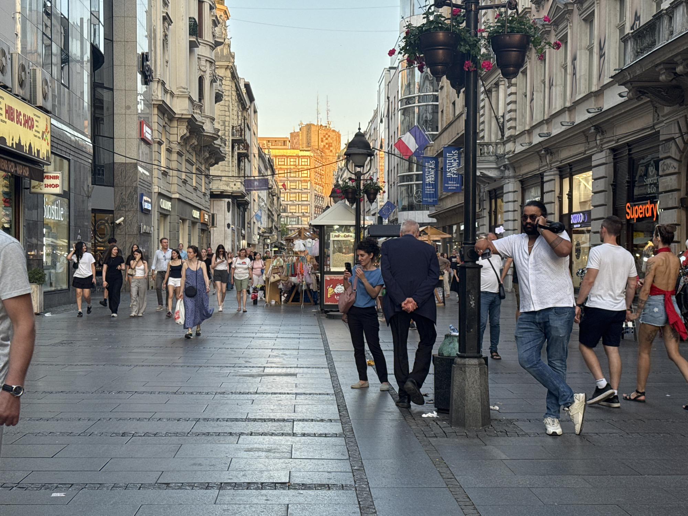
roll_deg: +0.5
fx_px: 954
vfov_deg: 30.3
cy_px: 258
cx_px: 344
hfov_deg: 39.7
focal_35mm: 48
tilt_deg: +0.2
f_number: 1.78
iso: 50
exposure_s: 1/121
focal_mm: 6.76
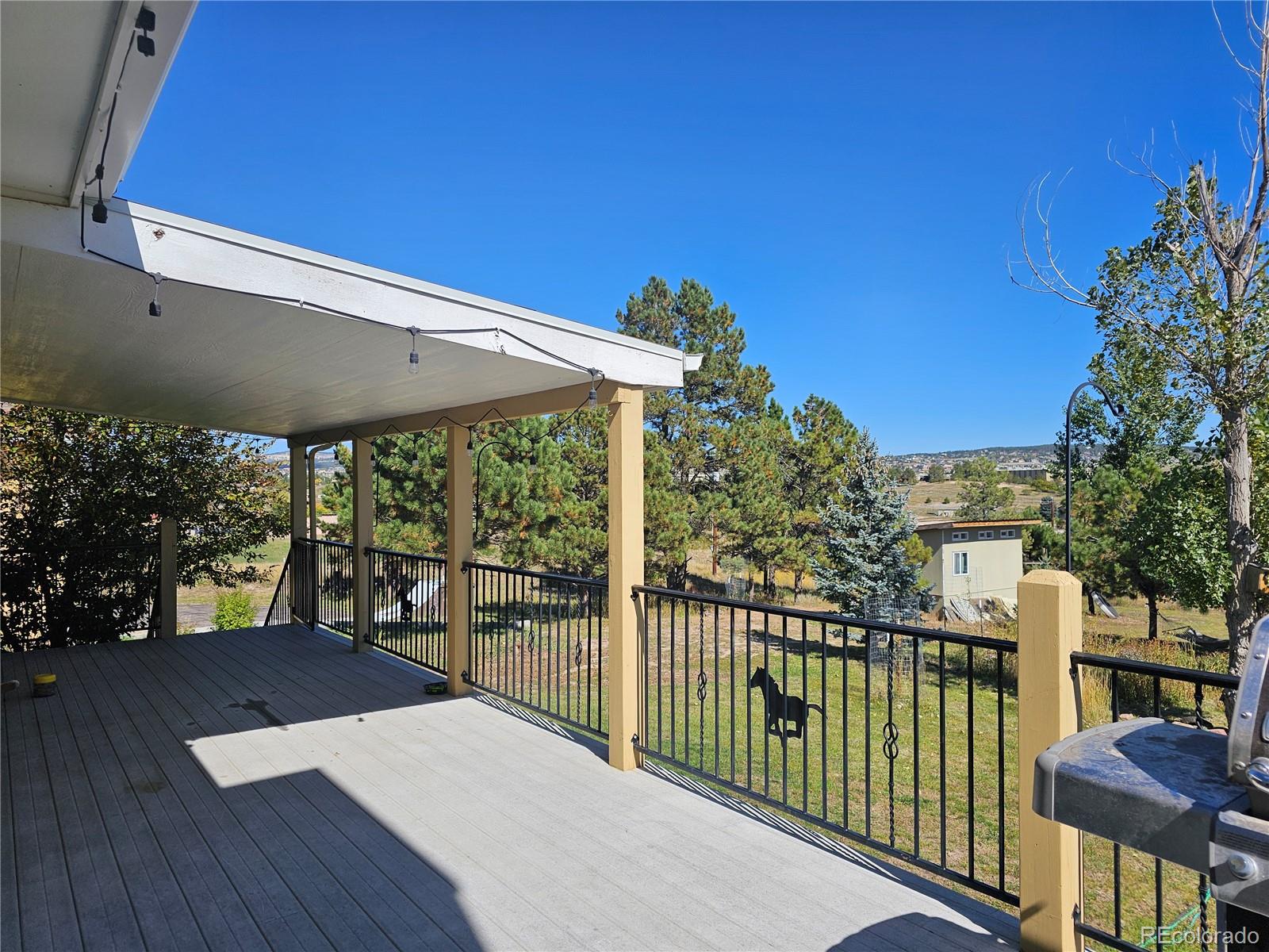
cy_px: 476
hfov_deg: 73.9
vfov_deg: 58.9
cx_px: 634
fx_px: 843
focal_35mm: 23
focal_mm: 6.3
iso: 16
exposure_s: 1/1461
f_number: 1.7
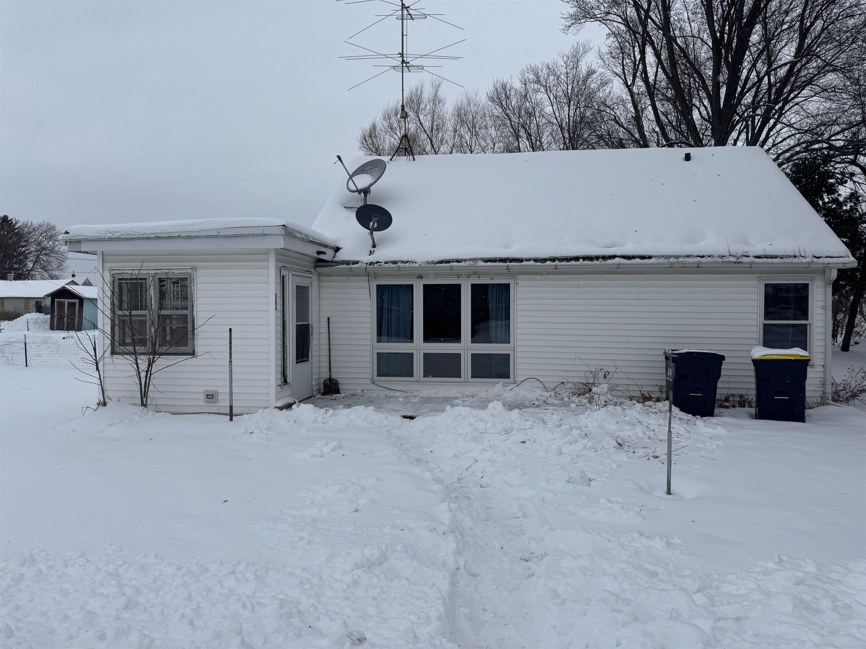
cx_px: 433
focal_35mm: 24
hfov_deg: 71.6
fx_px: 600
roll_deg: +0.3
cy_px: 324
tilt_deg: -2.1
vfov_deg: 56.8
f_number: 1.78
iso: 80
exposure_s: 1/4310
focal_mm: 6.76
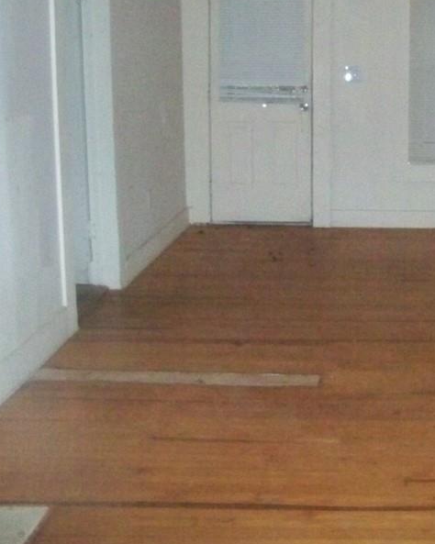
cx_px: 455
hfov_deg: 24.4
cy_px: 212
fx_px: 950
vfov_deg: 31.9
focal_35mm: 59
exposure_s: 1/500
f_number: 3.5
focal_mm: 6.2
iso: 1600
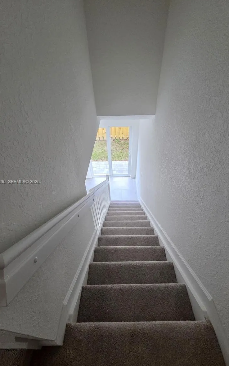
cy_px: 182
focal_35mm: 14
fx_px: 140
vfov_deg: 105.3
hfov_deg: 78.5
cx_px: 122
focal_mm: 2.2
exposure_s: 1/60
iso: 500
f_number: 2.2
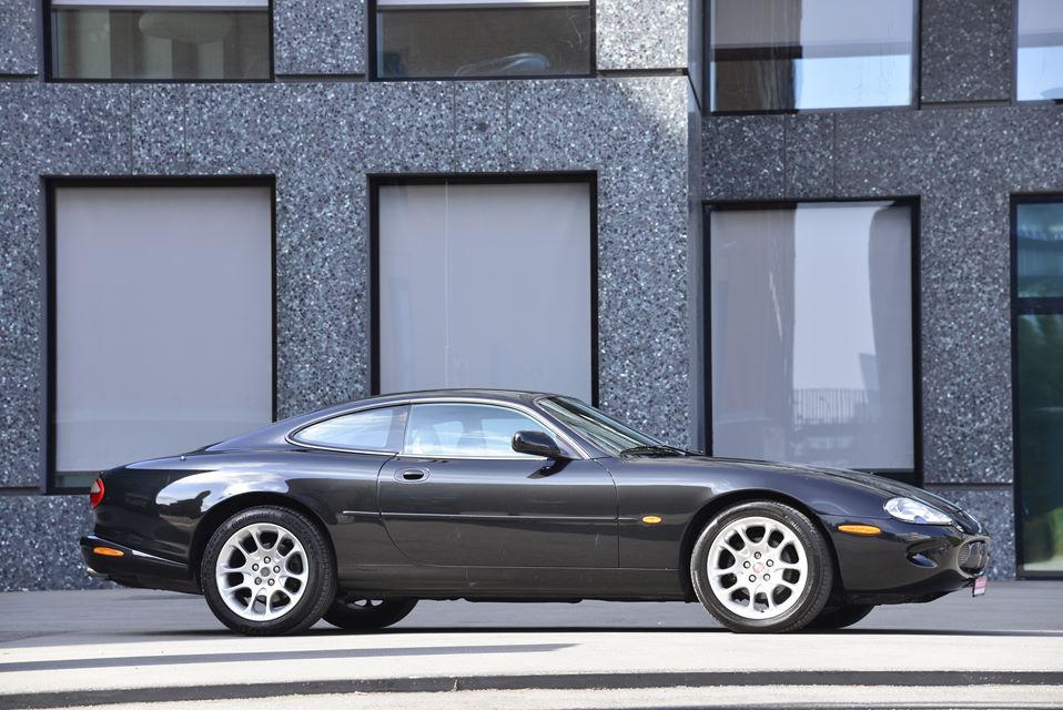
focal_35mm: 105
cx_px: 532
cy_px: 355
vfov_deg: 13.1
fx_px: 3102
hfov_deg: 19.4
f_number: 6.3
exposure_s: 1/200
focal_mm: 105
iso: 250
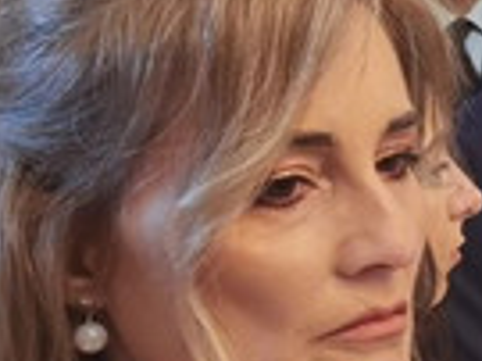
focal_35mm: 142
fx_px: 1975
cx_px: 907
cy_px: 157
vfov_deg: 10.4
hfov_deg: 12.5
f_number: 1.9
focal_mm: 6.71
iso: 50
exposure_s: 1/50
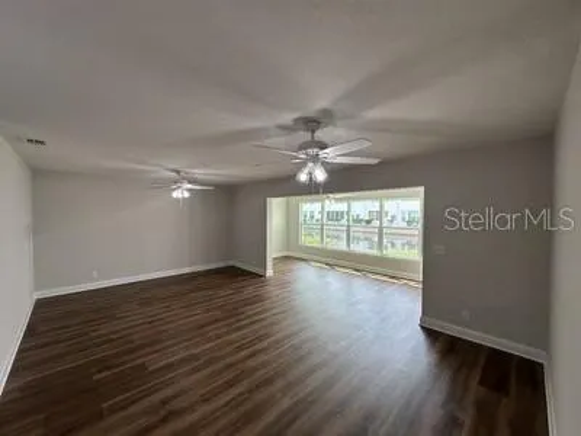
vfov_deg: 85.7
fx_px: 235
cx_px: 290
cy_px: 218
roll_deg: -0.4
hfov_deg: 102.1
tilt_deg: -0.5
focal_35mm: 14
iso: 40
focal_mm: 2.22
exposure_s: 1/163
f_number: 2.2
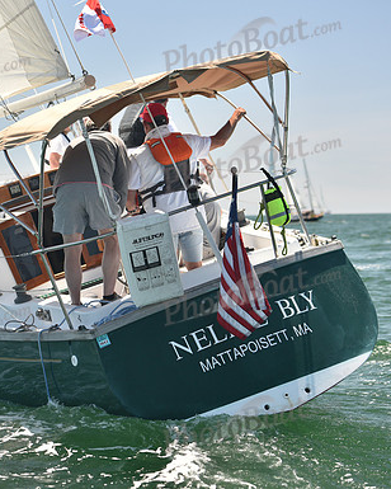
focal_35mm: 99
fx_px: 1432
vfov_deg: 19.4
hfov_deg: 15.5
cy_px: 244
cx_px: 98
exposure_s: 1/800
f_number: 3.5
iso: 250
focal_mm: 70
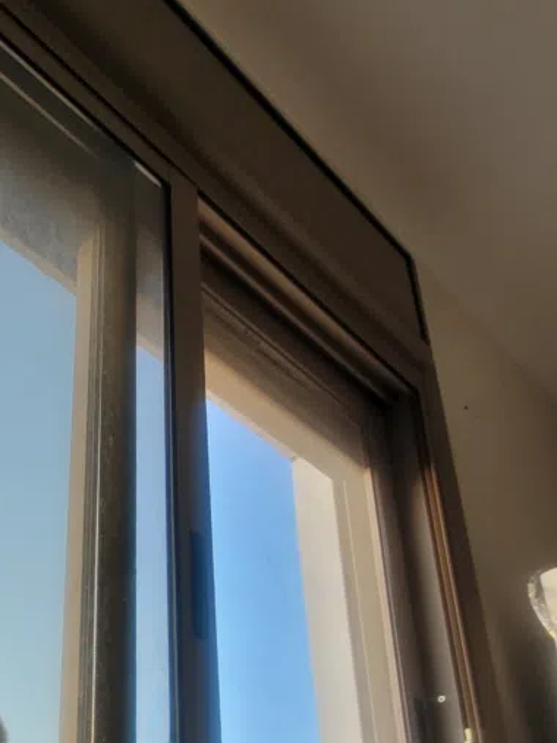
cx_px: 23
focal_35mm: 35
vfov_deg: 45.6
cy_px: 719
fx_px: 751
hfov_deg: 37.2
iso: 50
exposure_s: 1/50
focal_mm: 1.74
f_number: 2.2
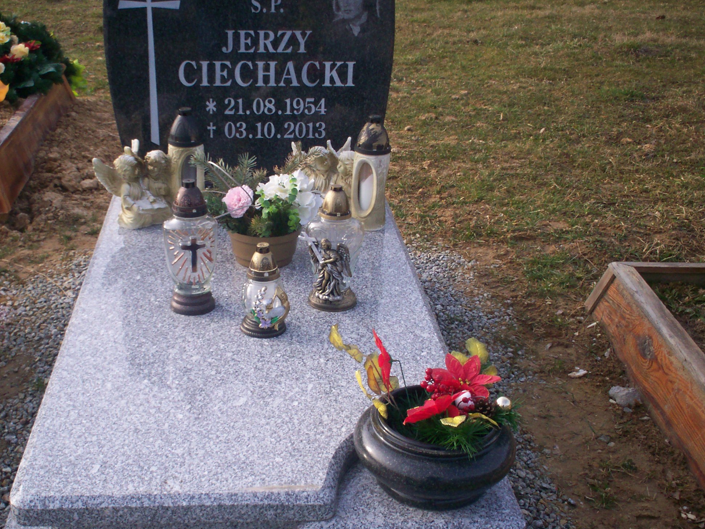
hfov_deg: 39.5
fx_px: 978
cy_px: 296
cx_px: 293
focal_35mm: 48
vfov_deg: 30.2
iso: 100
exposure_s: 1/243
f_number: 4.5
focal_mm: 6
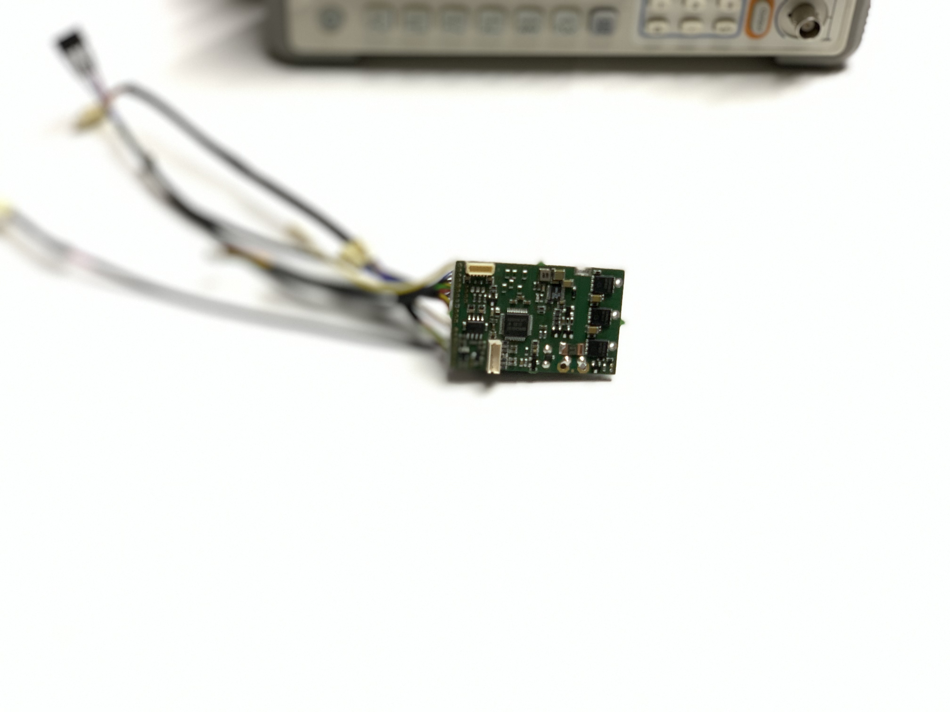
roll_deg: -2.6
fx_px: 1427
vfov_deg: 28.0
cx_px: 475
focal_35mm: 52
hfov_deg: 36.8
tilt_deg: -41.8
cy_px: 356
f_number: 2.4
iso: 125
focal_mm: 6
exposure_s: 1/50
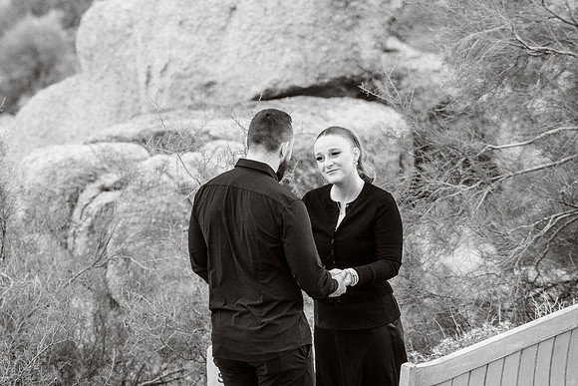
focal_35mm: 238
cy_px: 134
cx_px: 201
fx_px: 3816
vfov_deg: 5.8
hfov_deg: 8.7
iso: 1250
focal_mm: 182
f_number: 5.6
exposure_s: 1/640
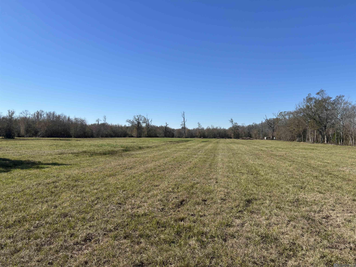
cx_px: 178
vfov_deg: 53.1
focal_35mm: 26
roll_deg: -1.8
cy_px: 134
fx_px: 267
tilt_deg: +1.0
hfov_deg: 67.3
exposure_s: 1/3937
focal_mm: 5.96
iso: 50
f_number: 1.6
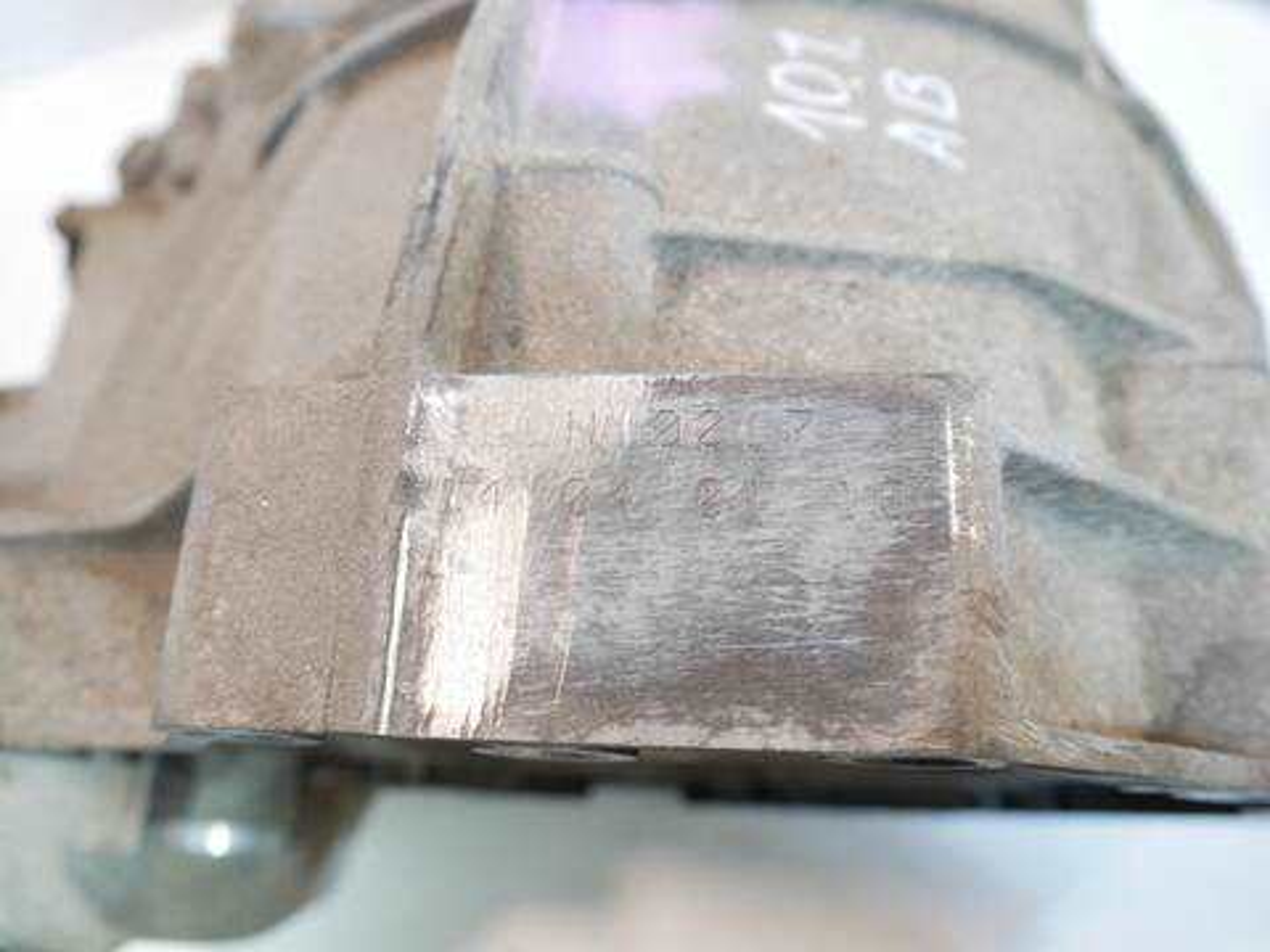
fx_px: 1027
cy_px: 476
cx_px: 635
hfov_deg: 63.4
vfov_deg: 49.7
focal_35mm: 28
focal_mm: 14
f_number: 3.5
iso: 640
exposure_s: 1/60
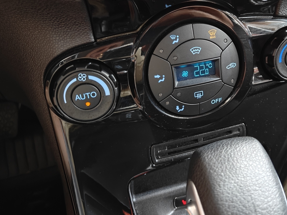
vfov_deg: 43.6
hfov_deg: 55.8
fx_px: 265
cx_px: 188
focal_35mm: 32
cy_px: 74
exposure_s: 1/20
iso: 3200
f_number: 1.8
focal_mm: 5.59
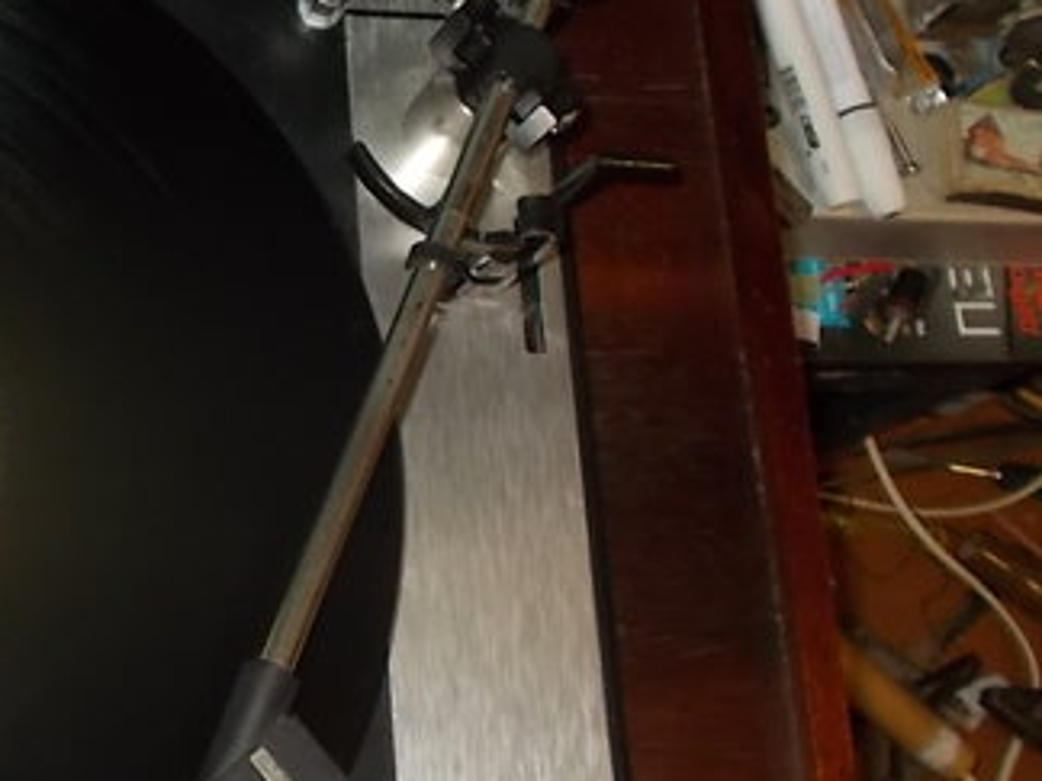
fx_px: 2228
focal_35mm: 74
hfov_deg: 24.7
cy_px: 315
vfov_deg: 19.9
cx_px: -84
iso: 200
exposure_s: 1/25
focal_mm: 5.3
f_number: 3.4
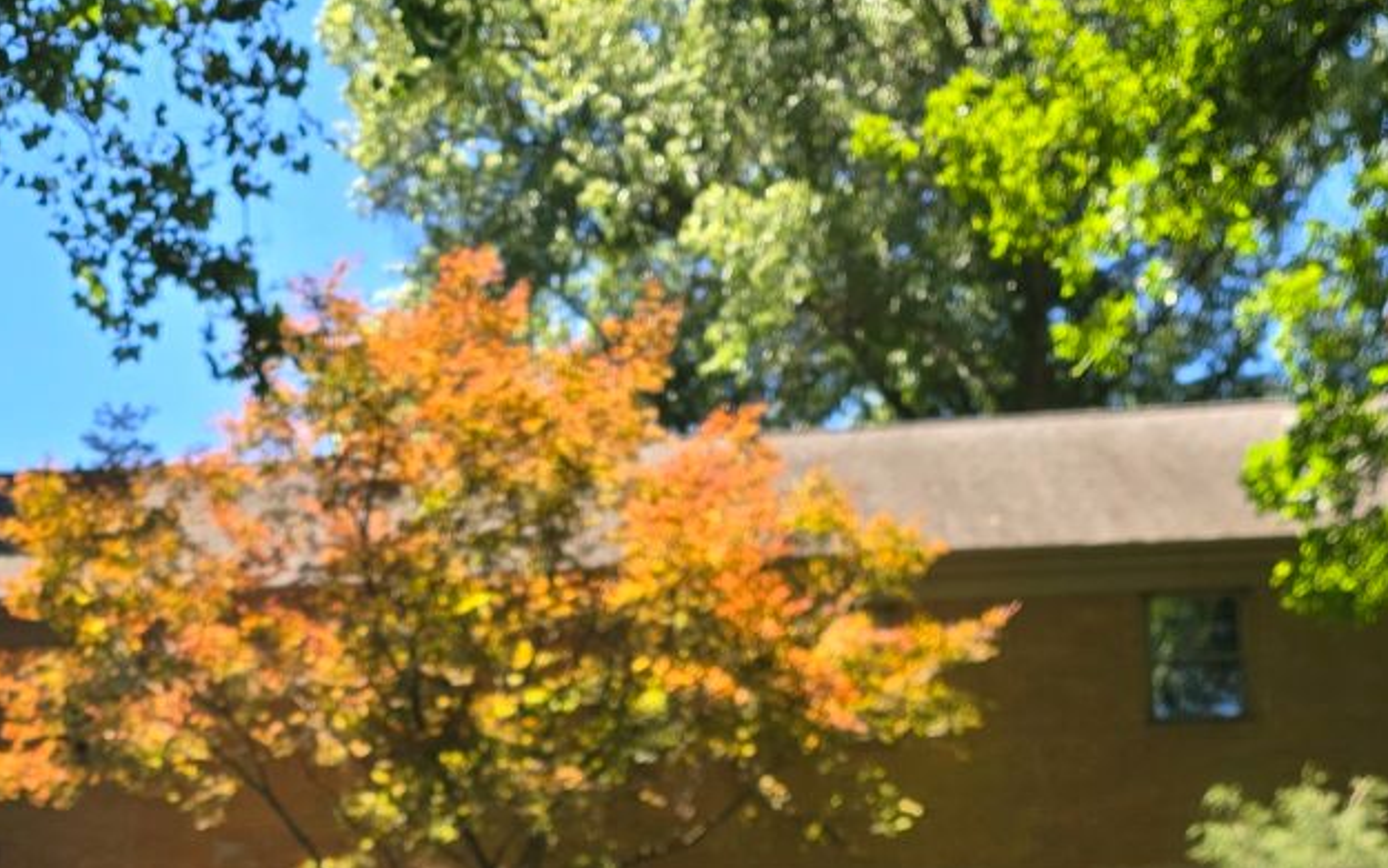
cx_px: 386
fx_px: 2951
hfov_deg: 26.2
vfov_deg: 16.2
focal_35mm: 78
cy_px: 983
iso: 12
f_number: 1.7
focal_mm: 6.3
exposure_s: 1/198
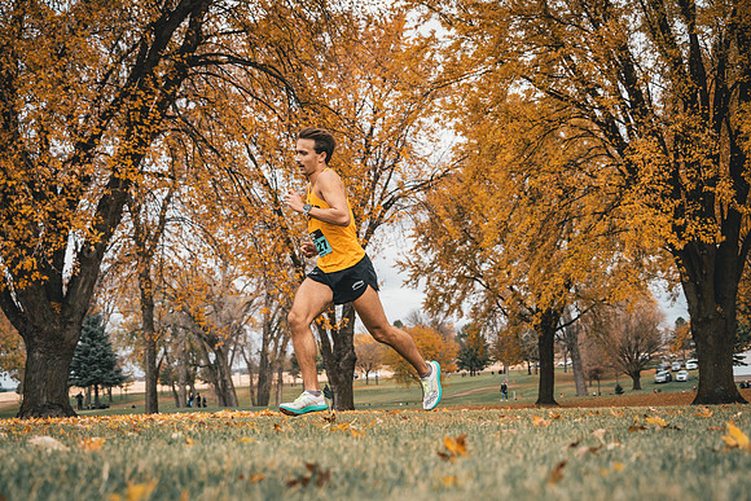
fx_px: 1233
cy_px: 250
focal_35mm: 59
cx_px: 376
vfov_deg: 23.0
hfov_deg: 33.9
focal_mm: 59
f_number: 6.3
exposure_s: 1/800
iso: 400
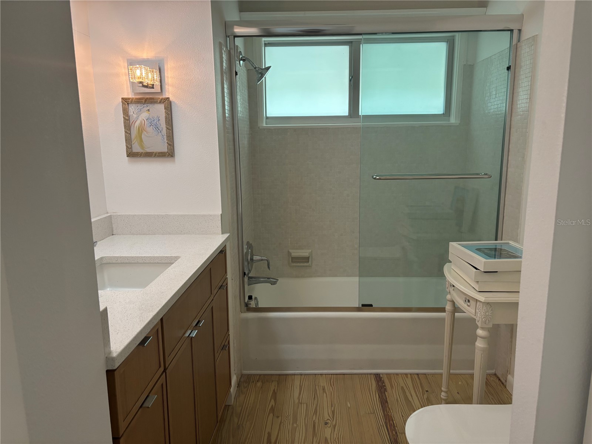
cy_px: 222
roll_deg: +1.0
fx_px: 445
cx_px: 296
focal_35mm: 26
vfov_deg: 53.1
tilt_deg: -10.9
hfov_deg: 67.3
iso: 125
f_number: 1.6
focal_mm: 5.96
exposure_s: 1/60
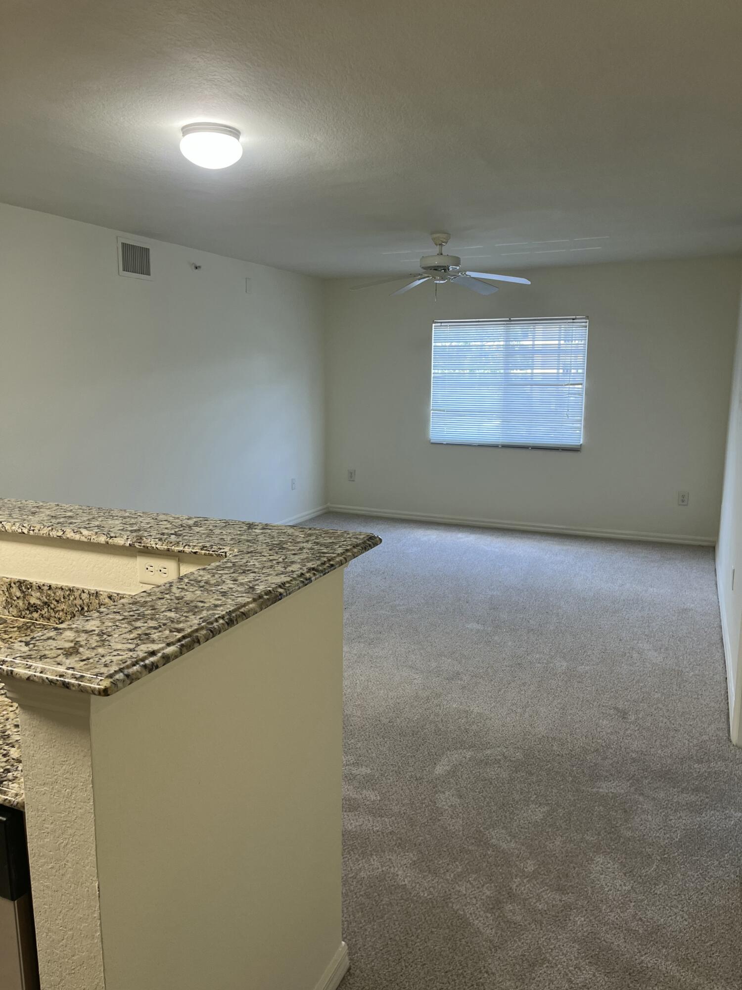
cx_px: 371
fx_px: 743
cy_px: 495
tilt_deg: -9.2
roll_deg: +0.9
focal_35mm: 26
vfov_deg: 67.3
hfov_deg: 53.1
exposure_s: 1/60
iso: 80
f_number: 1.6
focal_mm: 5.1
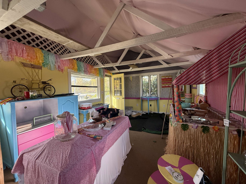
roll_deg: +1.4
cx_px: 123
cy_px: 92
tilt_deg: -2.8
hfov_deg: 102.1
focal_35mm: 14
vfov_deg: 85.7
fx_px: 99
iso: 160
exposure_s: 1/99
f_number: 2.2
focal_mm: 2.22
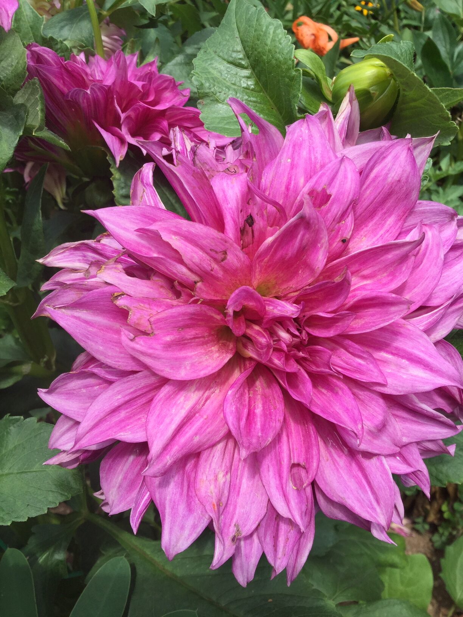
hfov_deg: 45.4
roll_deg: -0.8
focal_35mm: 31
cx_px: 232
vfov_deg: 58.4
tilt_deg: -38.9
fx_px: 553
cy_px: 308
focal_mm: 3.3
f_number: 2.4
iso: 25
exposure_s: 1/617
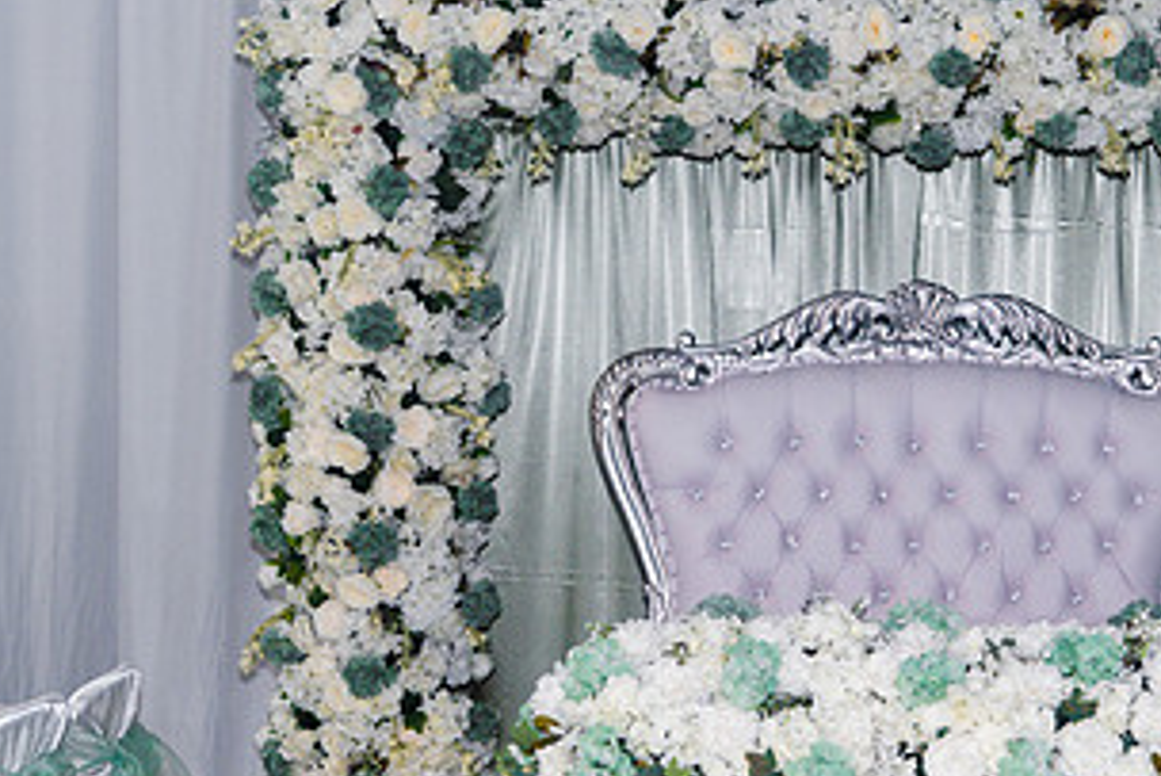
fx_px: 2646
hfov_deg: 24.4
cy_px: 518
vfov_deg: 16.6
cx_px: 924
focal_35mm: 82
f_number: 3.2
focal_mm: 43
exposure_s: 1/250
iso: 640
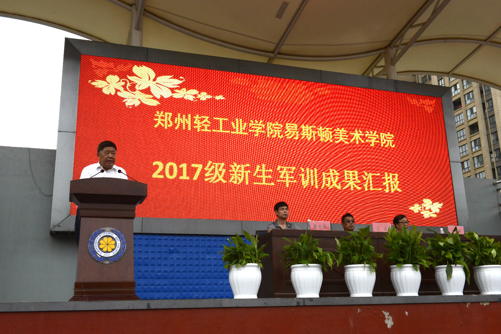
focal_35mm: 38
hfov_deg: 50.7
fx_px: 529
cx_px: 250
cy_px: 167
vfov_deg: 35.1
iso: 1600
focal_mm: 38
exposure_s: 1/640
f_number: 13
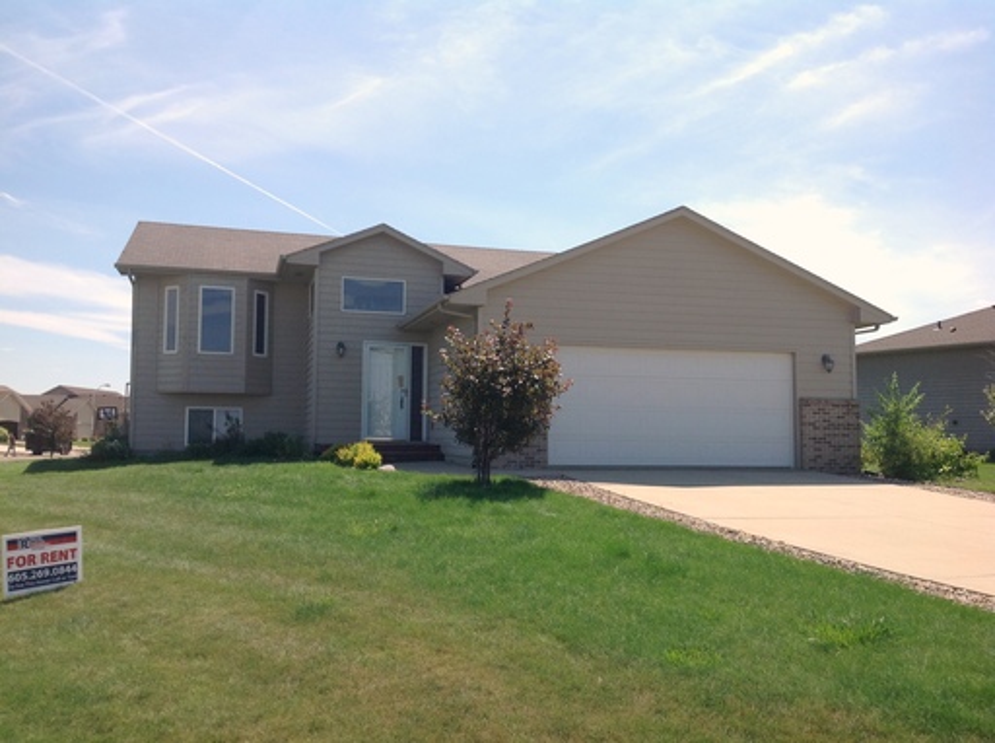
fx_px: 1004
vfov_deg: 40.6
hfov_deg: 52.7
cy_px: 372
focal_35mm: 35
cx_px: 498
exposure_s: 1/1513
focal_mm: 4.28
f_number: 2.4
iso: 50
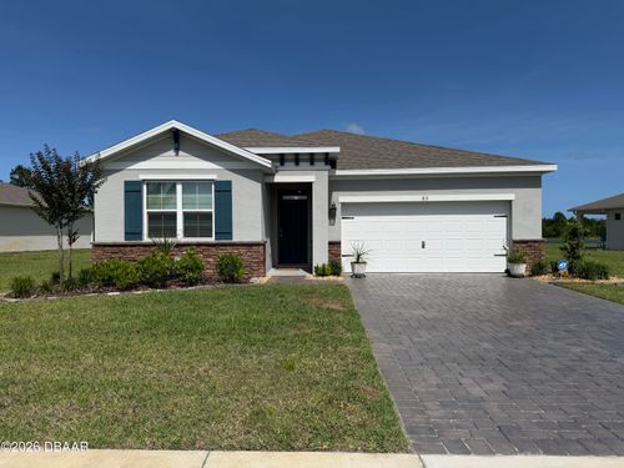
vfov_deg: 56.8
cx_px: 312
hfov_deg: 71.6
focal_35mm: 24
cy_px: 234
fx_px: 433
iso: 80
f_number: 1.78
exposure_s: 1/10309
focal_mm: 6.76
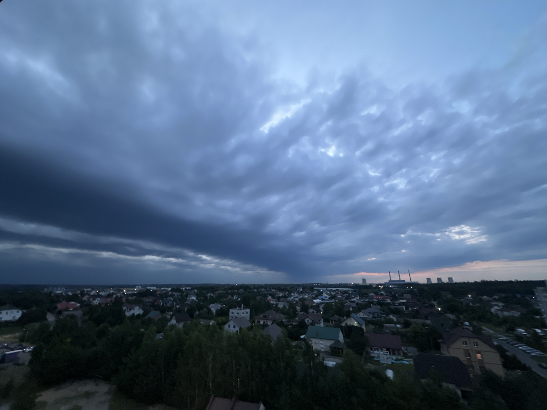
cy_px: 205
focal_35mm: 14
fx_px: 221
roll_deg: +0.1
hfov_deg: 102.1
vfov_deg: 85.7
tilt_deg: +20.1
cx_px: 274
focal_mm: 2.22
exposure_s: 1/60
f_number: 2.2
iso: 1000
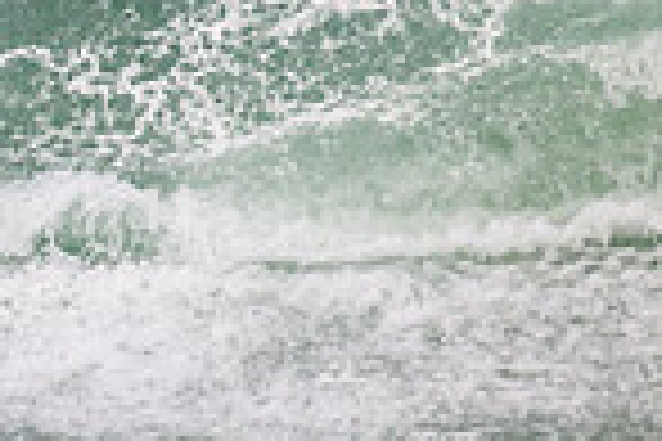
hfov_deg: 0.7
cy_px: 34
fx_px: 58068
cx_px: -639
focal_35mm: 3158
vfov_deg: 0.4
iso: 1100
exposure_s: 1/2000
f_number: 11
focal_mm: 800
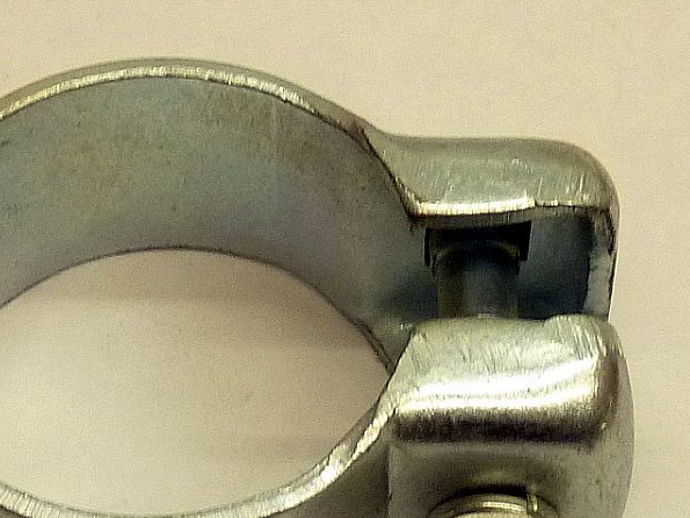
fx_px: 1157
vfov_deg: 25.0
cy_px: 378
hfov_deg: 33.0
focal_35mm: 58
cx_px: 241
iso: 200
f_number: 3.6
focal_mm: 6.1
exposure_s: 1/30
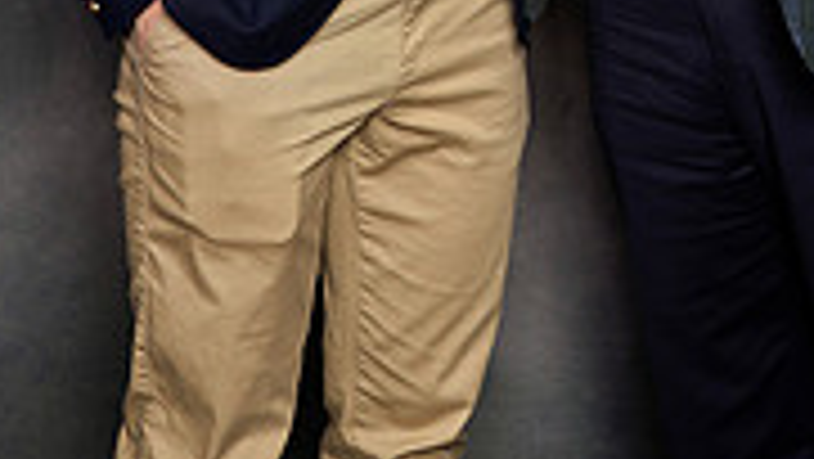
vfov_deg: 9.7
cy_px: -441
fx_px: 2526
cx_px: 571
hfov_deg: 18.2
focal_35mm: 117
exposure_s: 1/125
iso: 100
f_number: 7.1
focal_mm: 30
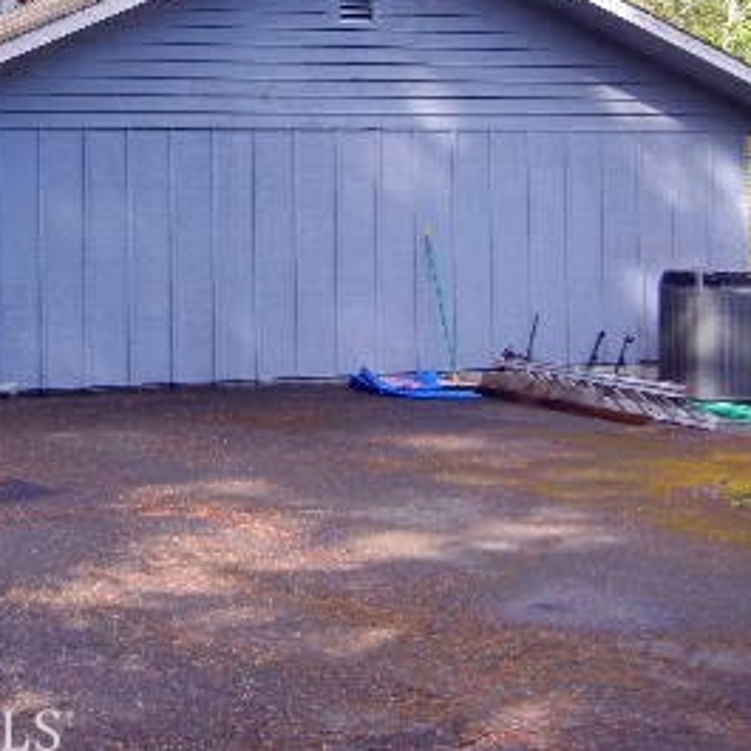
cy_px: 145
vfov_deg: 26.4
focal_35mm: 64
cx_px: -85
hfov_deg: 24.9
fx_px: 1571
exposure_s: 1/290
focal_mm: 5.4
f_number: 3.5
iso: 160
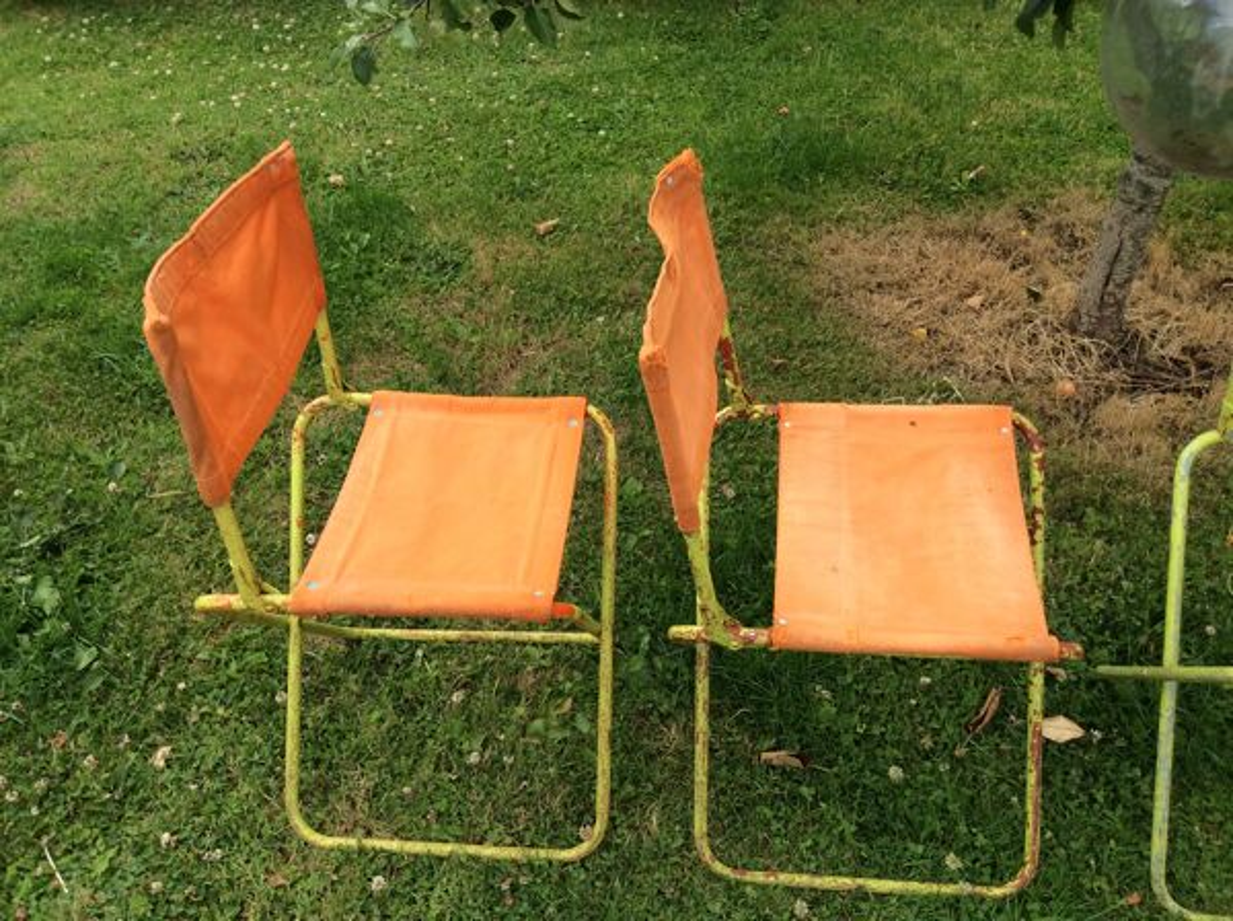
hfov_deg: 56.9
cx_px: 616
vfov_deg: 44.0
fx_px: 1138
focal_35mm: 32
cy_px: 460
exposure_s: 1/583
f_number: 2.4
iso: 32
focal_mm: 3.3
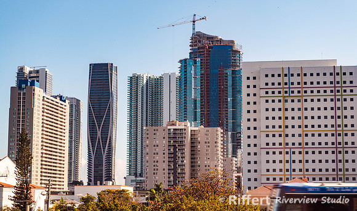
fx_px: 738
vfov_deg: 16.3
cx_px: 175
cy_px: 105
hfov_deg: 27.2
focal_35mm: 77
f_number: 5.6
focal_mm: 70
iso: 180
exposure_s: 1/500
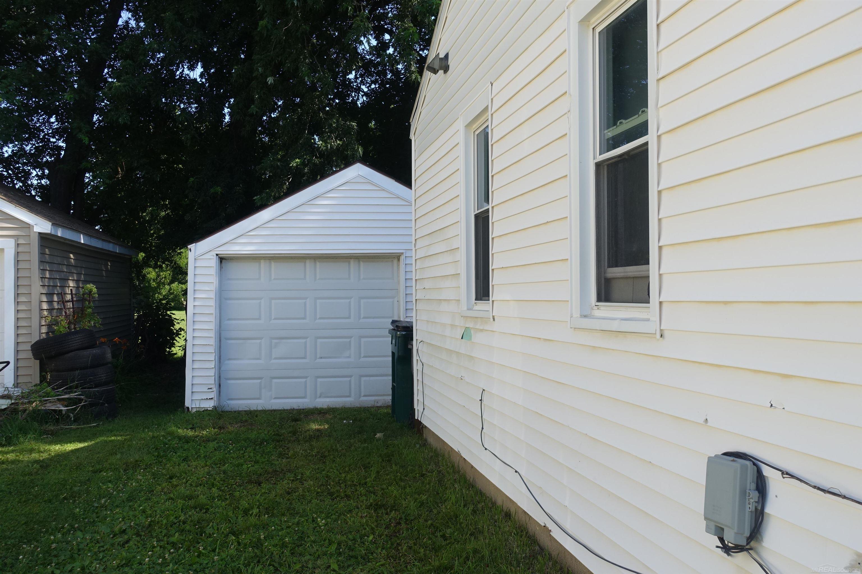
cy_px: 287
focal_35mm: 31
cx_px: 431
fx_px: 742
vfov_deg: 42.3
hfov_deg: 60.3
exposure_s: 1/200
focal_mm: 11.45
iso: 125
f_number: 5.6
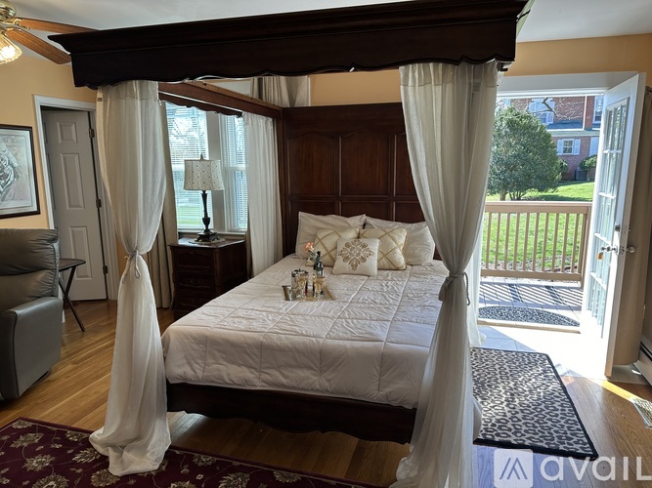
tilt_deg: -10.7
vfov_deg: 56.8
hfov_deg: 71.6
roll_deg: +0.4
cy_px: 244
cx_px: 326
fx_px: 452
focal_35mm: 24
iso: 64
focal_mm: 6.86
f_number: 1.78
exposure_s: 1/219
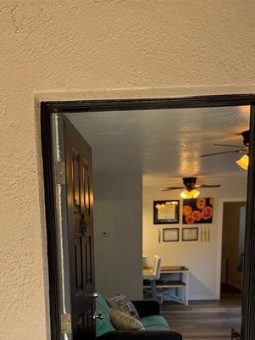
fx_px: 452
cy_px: 325
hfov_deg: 31.4
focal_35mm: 46
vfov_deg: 37.6
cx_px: 97
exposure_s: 1/243
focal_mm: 6.76
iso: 160
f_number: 1.78
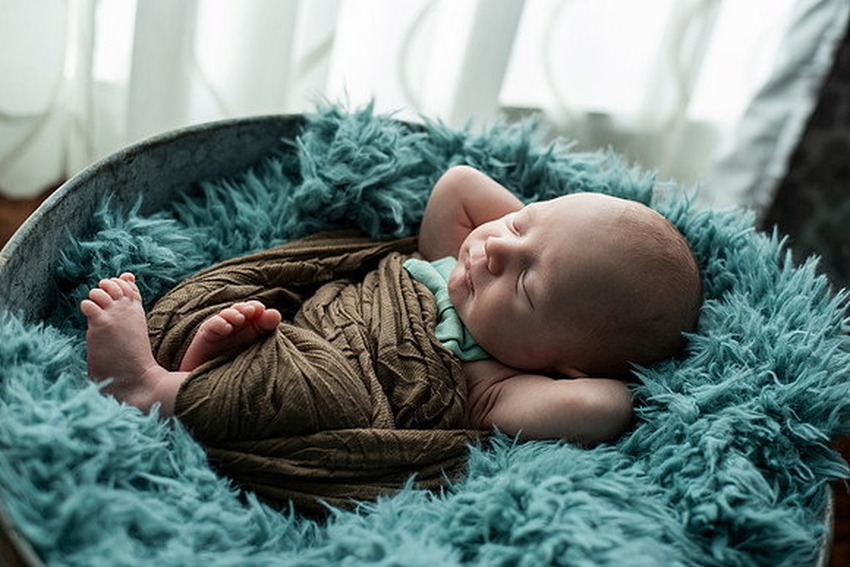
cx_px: 425
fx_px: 1181
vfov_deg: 27.0
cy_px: 284
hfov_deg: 39.6
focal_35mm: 50
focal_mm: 50
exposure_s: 1/500
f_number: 3.2
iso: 1000
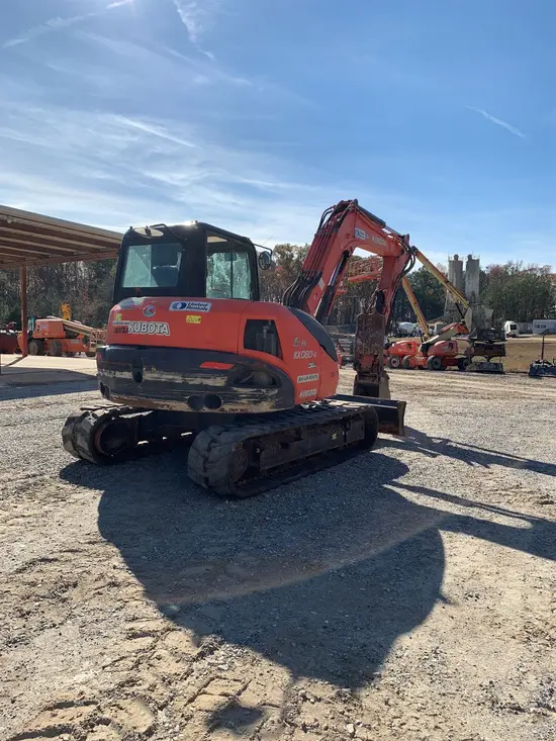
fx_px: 557
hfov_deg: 53.1
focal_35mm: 26
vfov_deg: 67.3
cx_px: 278
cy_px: 370
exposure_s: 1/3185
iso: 25
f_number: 1.8
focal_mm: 4.25
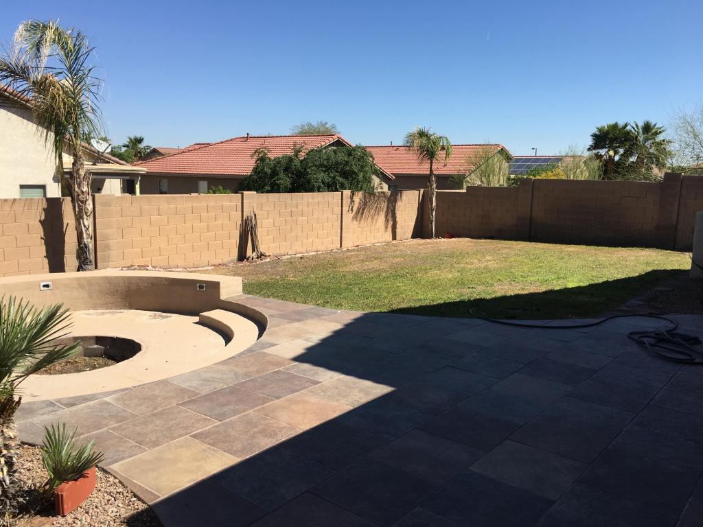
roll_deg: -1.1
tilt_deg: -7.4
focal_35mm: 29
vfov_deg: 48.2
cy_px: 264
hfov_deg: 61.7
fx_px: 589
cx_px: 352
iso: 25
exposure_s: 1/1479
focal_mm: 4.15
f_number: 2.2
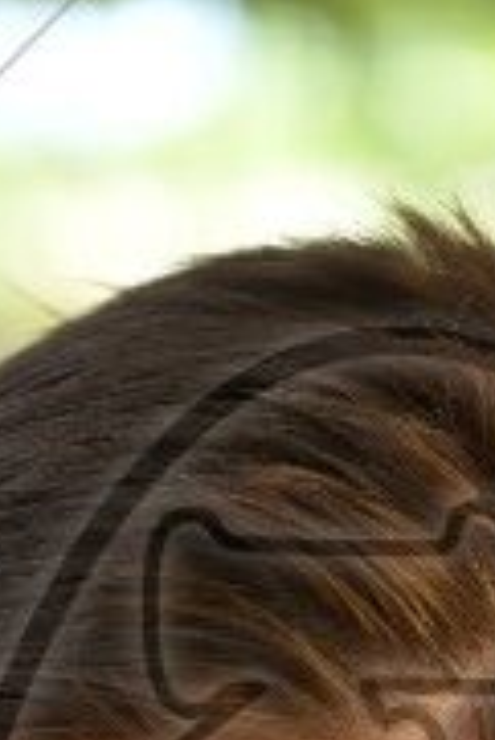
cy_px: 1316
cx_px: 395
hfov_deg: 3.2
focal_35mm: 431
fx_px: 8872
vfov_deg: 4.7
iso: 640
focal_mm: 120
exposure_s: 1/160
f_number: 5.6
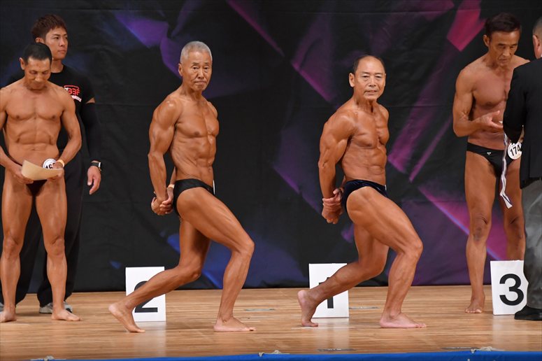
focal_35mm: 285
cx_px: 271
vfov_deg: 4.8
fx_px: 4289
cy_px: 180
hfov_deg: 7.2
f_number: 5.6
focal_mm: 190
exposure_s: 1/400
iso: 4000
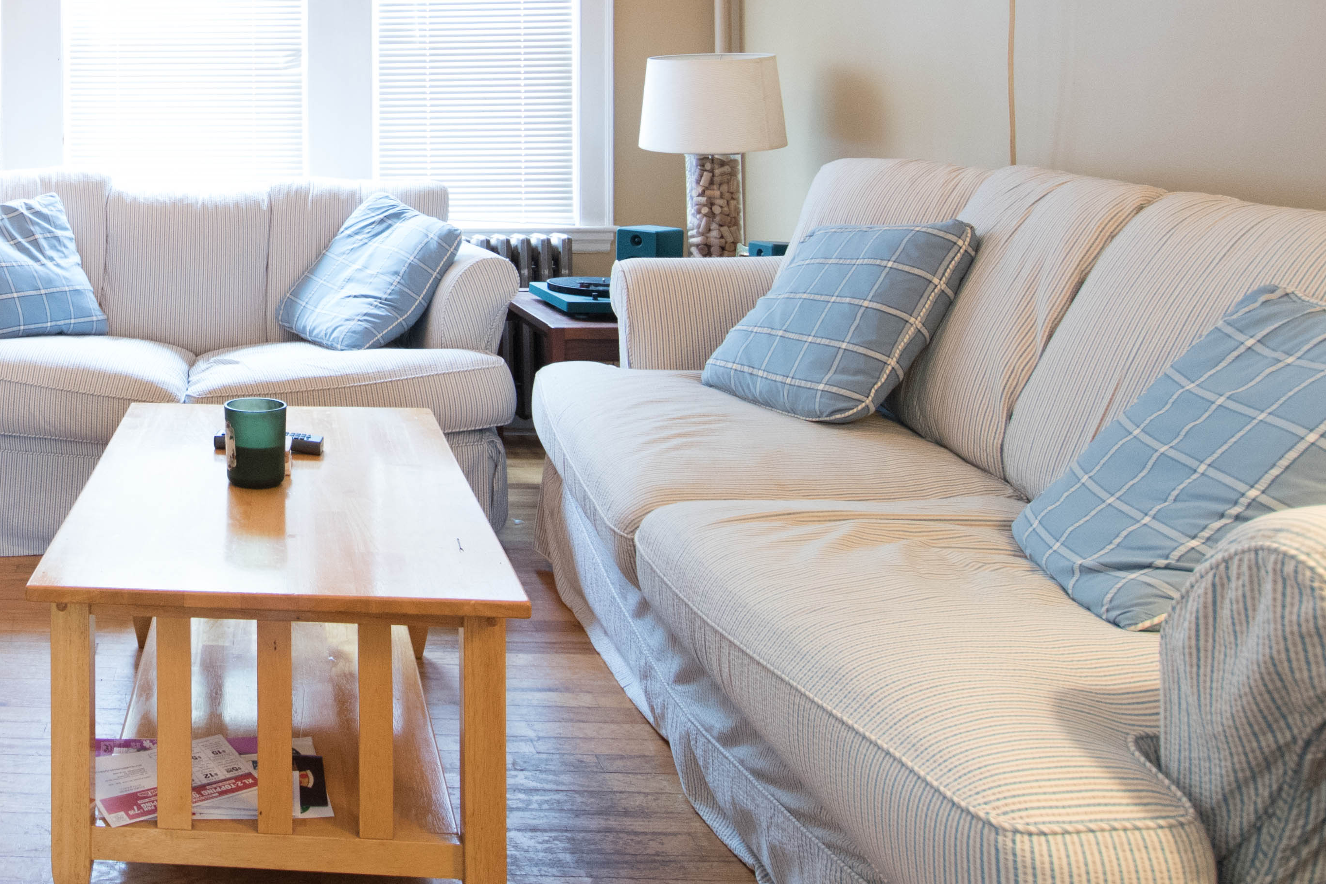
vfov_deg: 37.8
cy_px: 117
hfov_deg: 51.4
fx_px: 1215
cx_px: 162
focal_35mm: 33
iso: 1000
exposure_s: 1/15
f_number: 3.5
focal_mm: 10
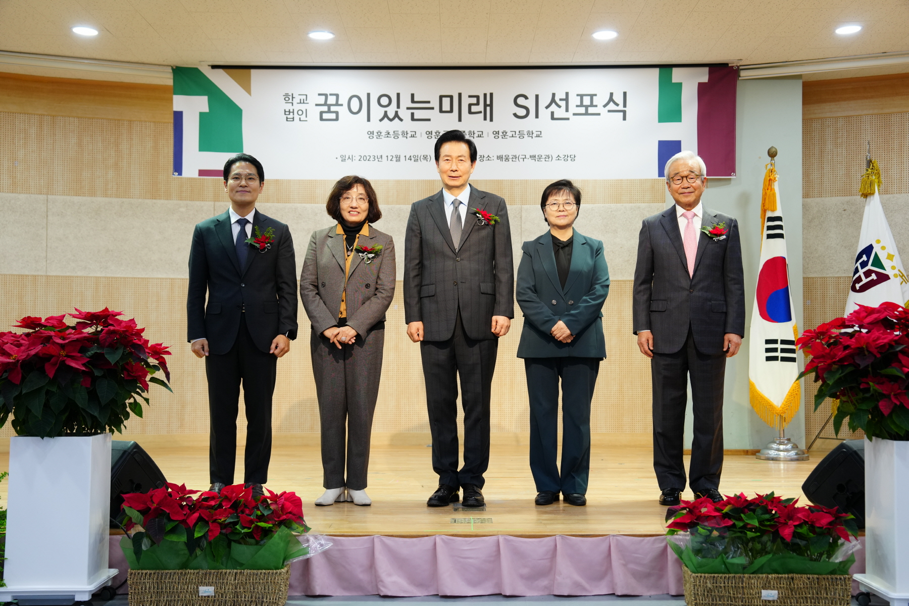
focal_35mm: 47
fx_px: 1187
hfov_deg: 41.9
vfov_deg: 28.6
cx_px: 454
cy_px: 303
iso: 640
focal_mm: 47
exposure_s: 1/160
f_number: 2.8
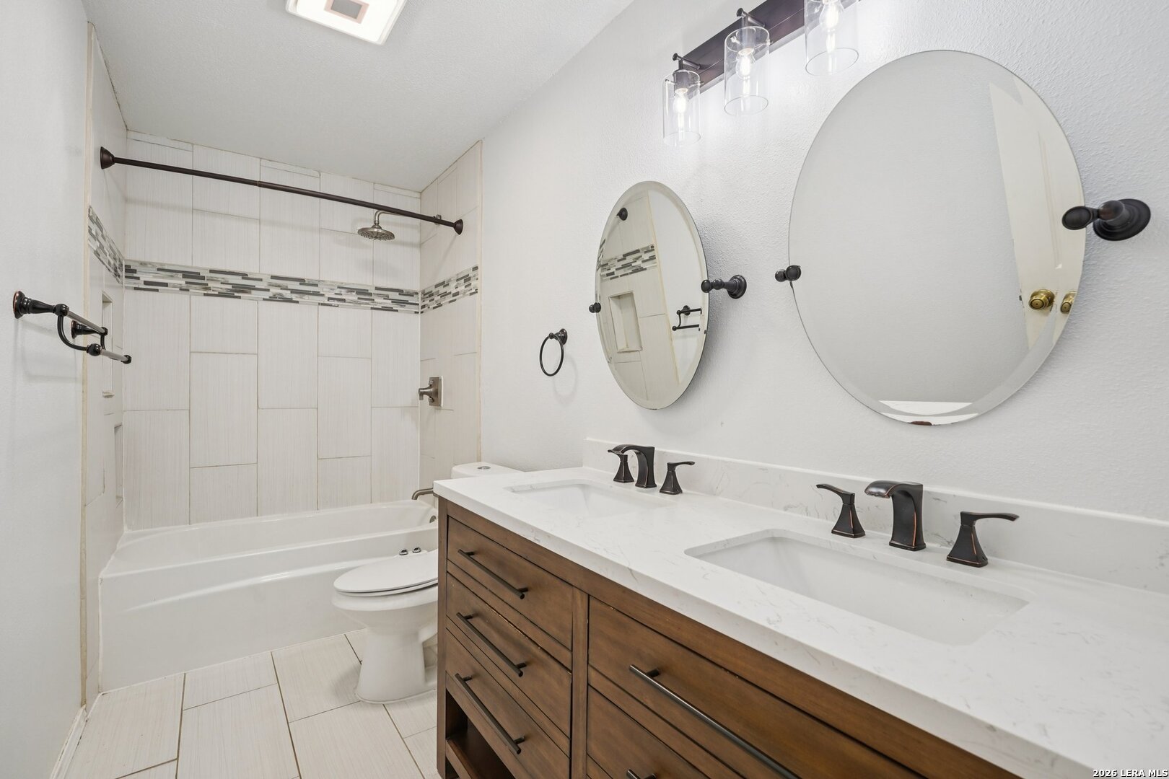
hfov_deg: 95.0
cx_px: 584
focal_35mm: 16
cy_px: 390
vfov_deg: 72.1
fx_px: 536
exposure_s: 1/30
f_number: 8
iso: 250
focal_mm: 16.5
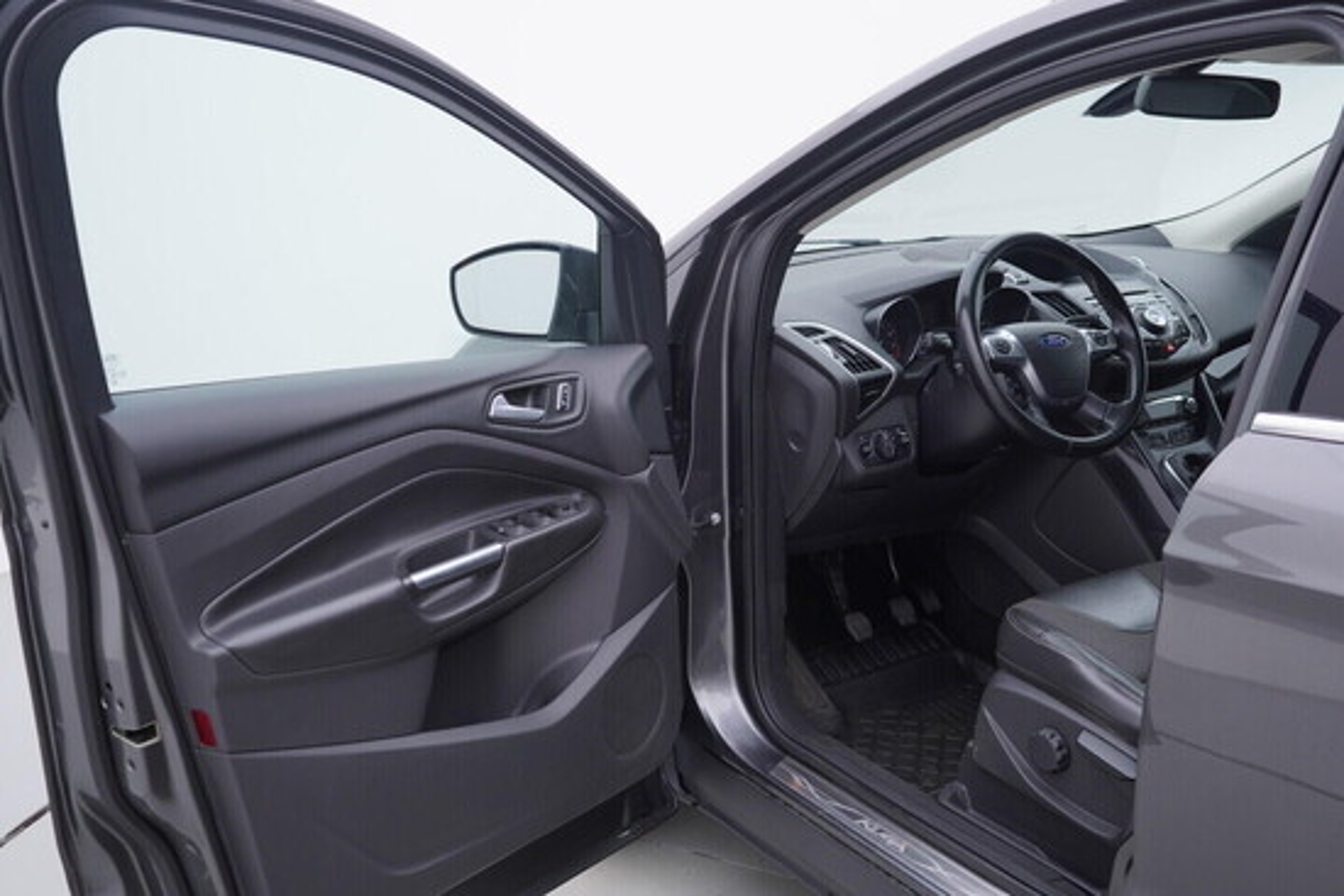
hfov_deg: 53.1
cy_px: 448
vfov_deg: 36.9
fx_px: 1344
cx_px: 672
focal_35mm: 36
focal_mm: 24
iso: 125
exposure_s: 1/60
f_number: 3.5
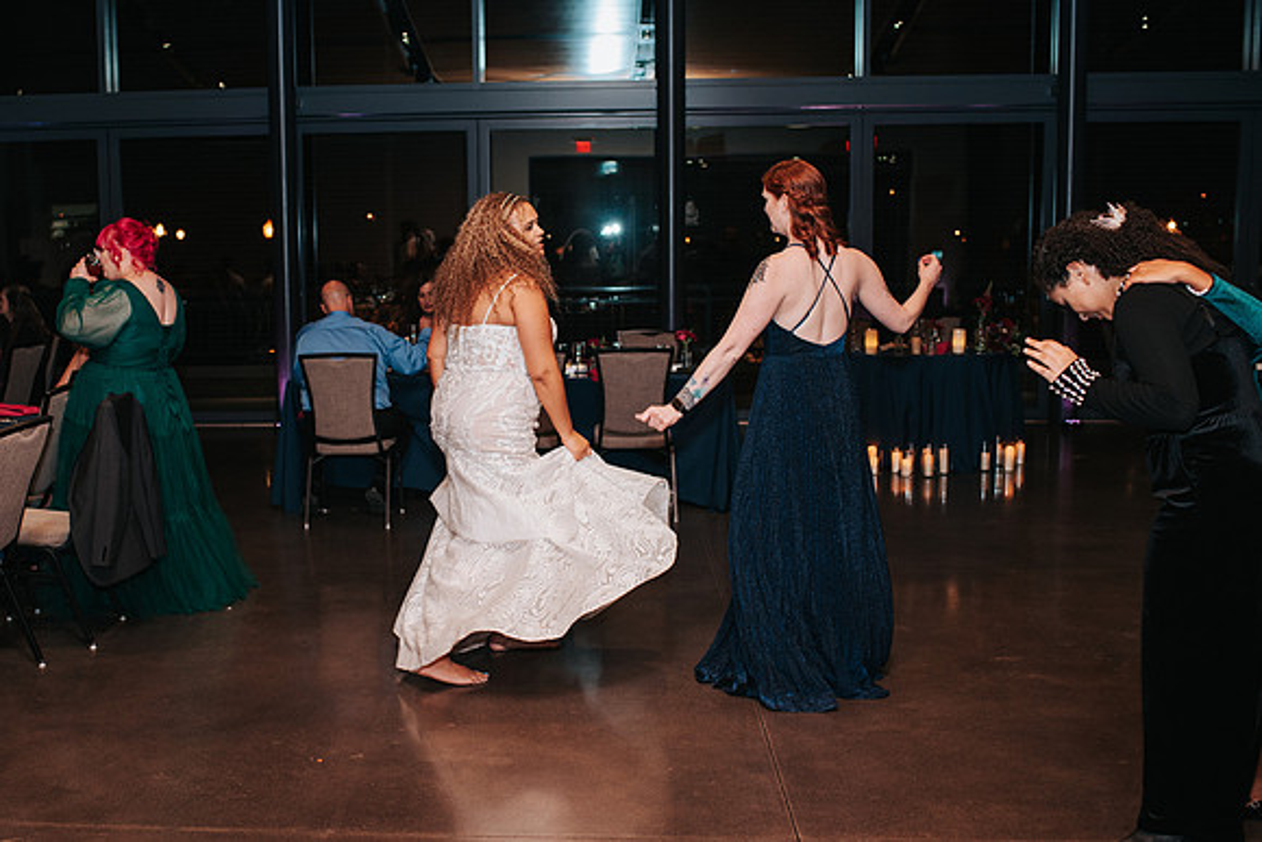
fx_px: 1495
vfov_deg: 31.5
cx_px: 493
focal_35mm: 43
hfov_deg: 45.5
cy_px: 421
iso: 1000
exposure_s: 1/200
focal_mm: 35
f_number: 2.8
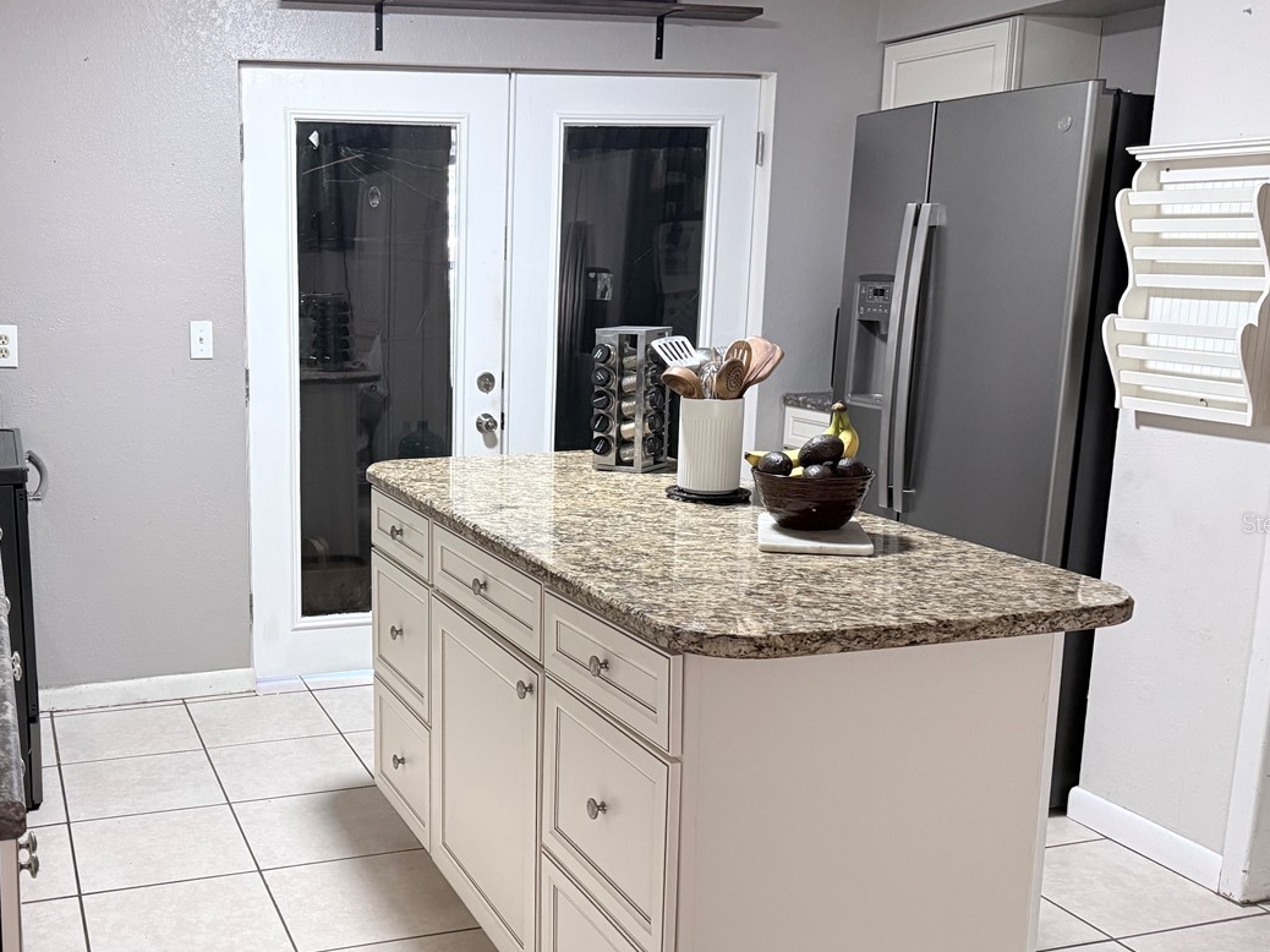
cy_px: 522
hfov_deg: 48.9
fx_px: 1357
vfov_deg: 38.6
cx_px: 379
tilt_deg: -11.1
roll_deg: +0.1
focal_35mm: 37
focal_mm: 6.76
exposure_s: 1/60
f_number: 1.78
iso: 320
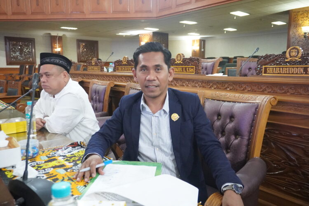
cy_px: 103
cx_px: 154
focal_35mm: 28
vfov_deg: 45.7
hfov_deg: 64.6
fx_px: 245
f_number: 4
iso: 6400
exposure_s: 1/100
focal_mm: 19
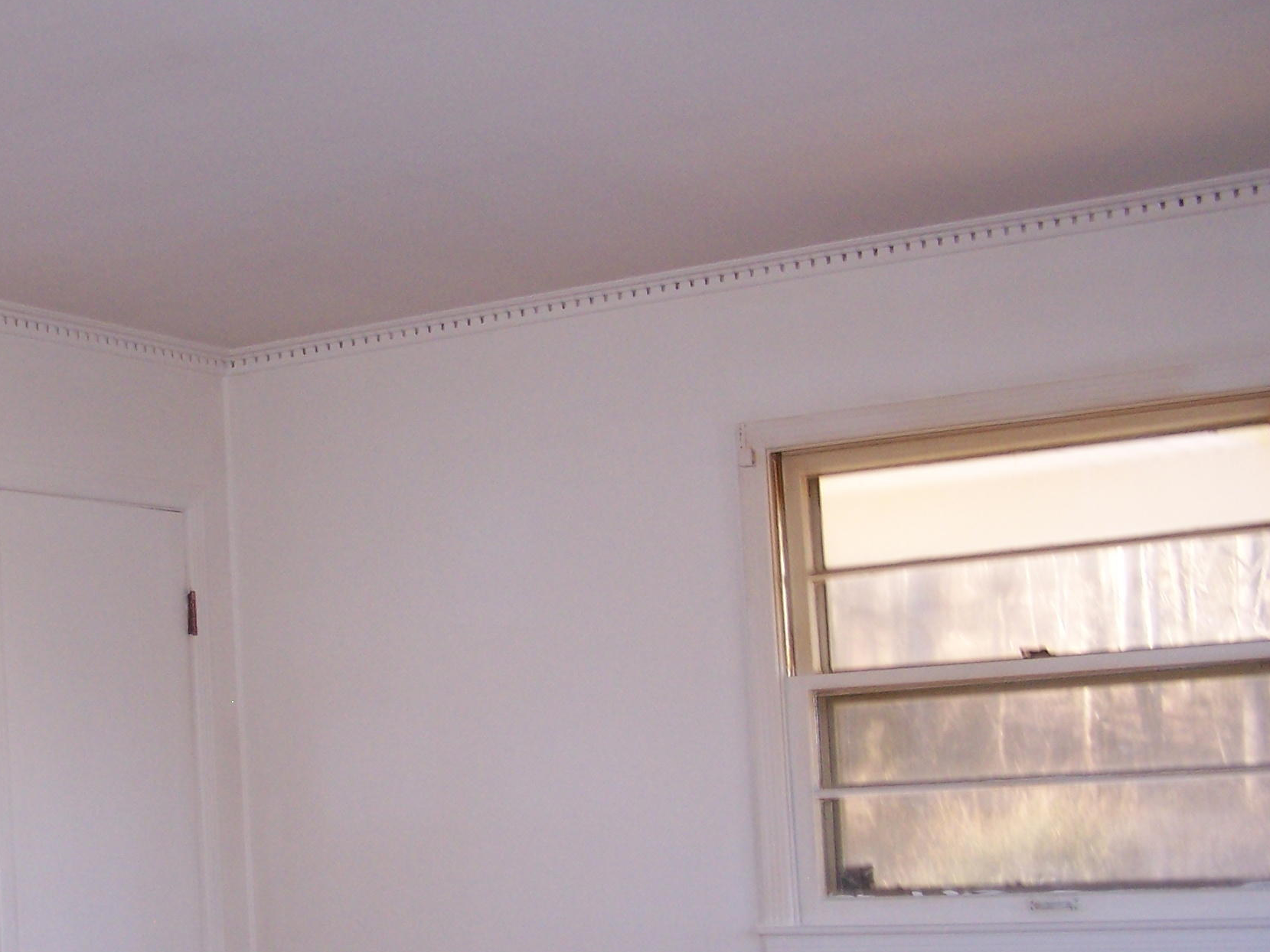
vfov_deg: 24.7
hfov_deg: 32.4
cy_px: 625
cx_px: 420
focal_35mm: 59
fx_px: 2164
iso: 140
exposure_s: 1/60
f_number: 2.8
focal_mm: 6.3
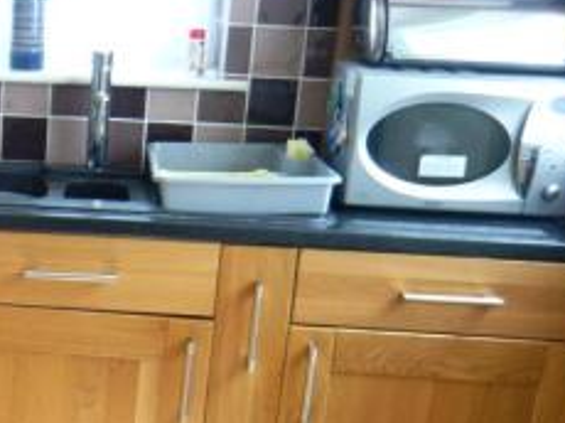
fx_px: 1158
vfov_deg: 20.6
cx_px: -97
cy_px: 304
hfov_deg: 25.0
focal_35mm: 71
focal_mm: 4.6
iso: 100
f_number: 2.8
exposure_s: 1/30
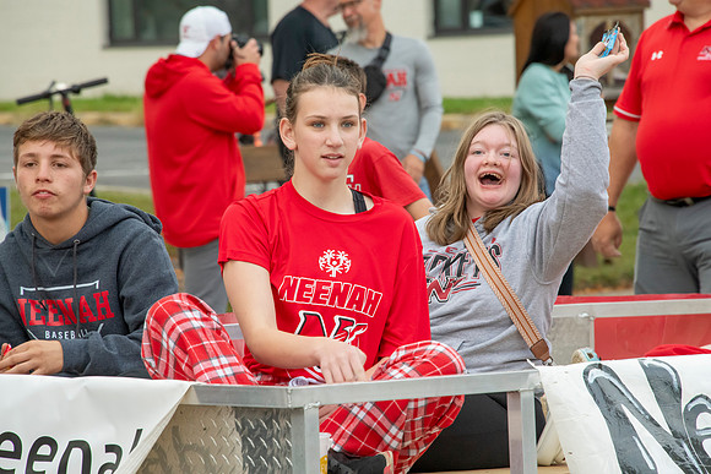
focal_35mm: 300
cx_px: 356
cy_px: 237
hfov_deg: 6.9
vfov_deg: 4.6
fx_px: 5926
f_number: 11
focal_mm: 300
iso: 3200
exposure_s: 1/320
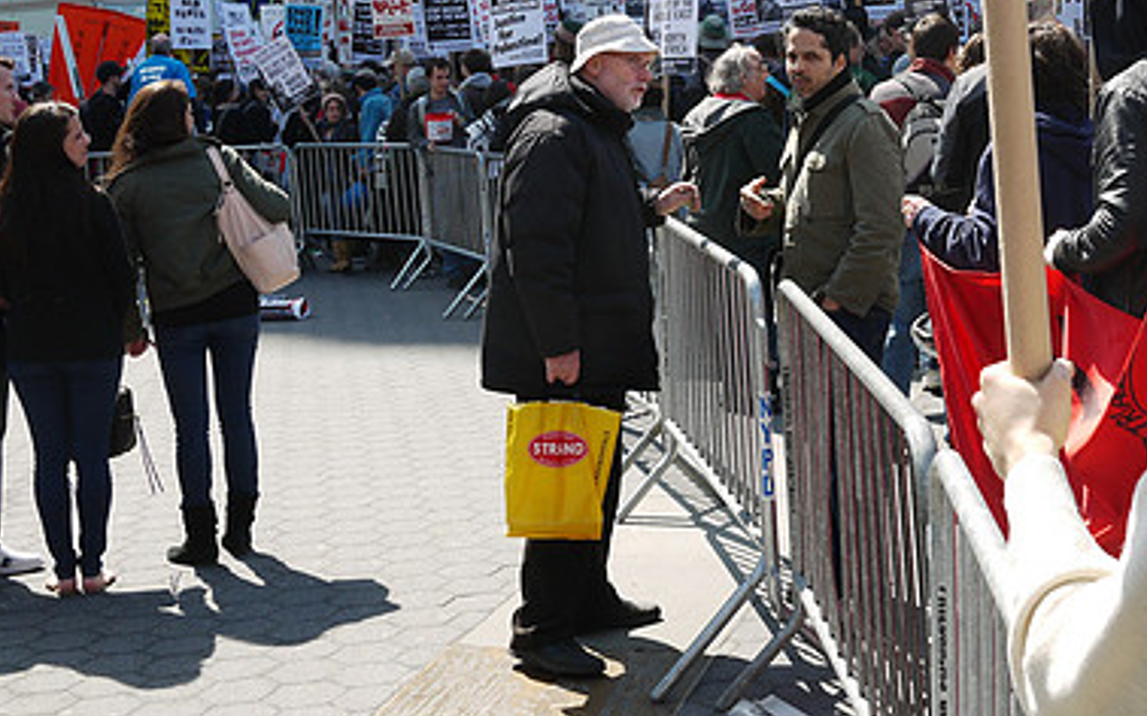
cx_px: 740
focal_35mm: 65
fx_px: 2031
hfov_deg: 31.3
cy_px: 202
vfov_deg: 19.9
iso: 100
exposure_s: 1/125
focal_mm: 20
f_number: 8
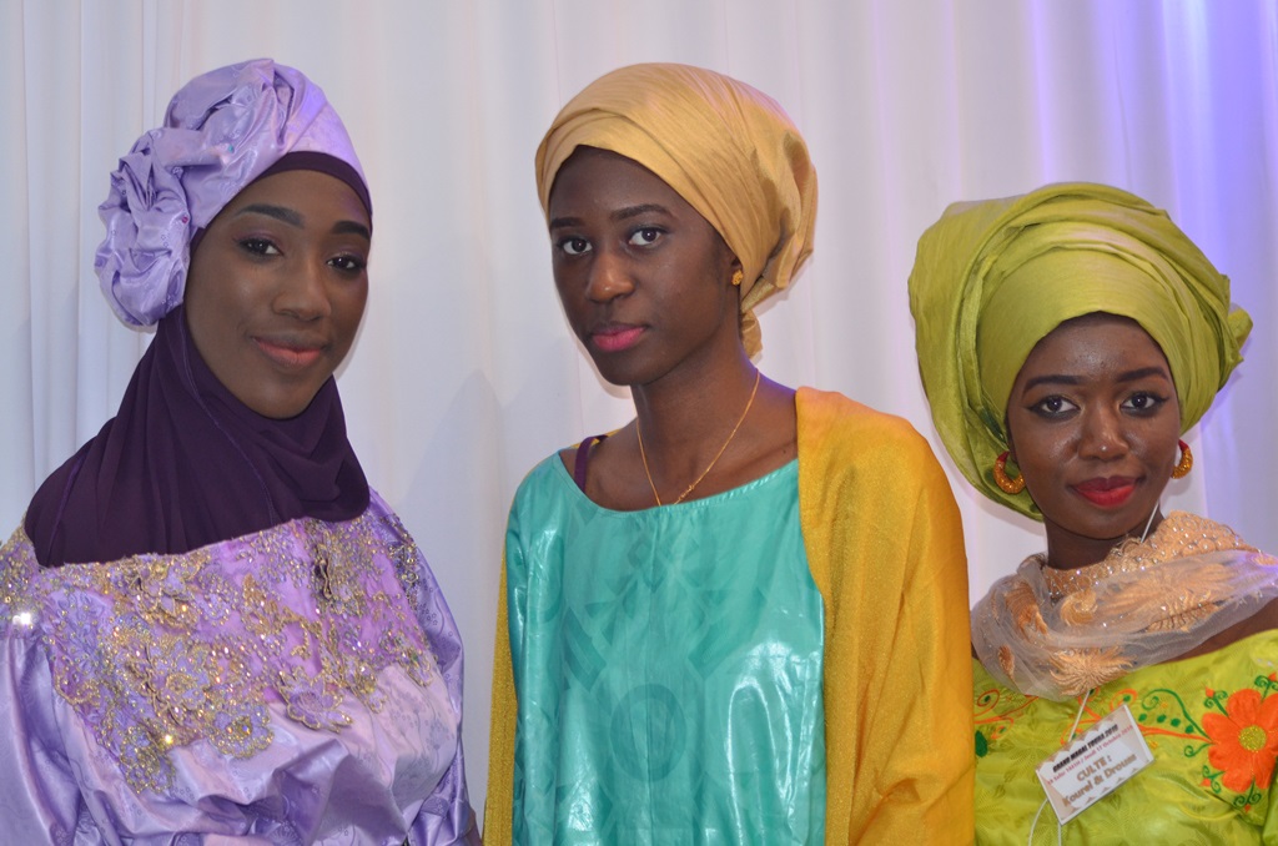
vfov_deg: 13.0
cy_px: 423
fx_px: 3719
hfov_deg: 19.5
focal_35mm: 105
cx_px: 639
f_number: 4
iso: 800
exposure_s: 1/60
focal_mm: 70
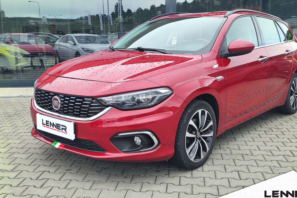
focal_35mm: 27
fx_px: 223
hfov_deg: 67.2
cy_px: 87
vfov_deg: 47.8
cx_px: 162
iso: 50
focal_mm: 7.01
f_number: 1.69
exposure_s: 1/208
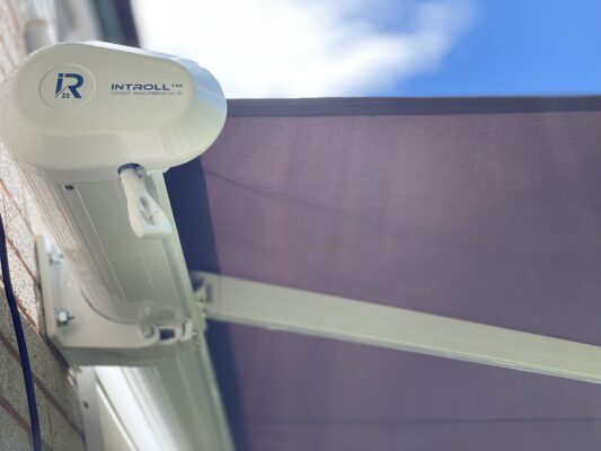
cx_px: 300
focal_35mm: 52
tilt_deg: +26.3
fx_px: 903
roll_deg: +16.0
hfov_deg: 36.8
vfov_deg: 28.0
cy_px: 226
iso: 25
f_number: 2
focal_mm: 6
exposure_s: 1/631
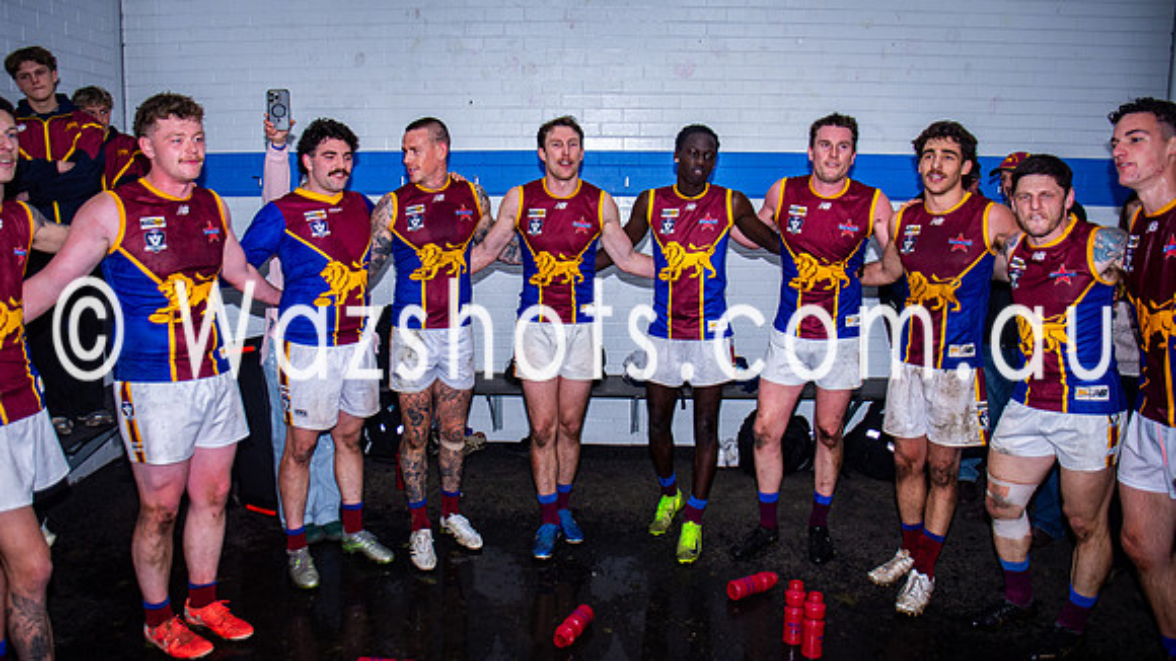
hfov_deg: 71.2
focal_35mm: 26
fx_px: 820
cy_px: 294
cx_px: 568
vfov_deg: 43.8
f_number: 2.8
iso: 400
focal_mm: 16
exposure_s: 1/160
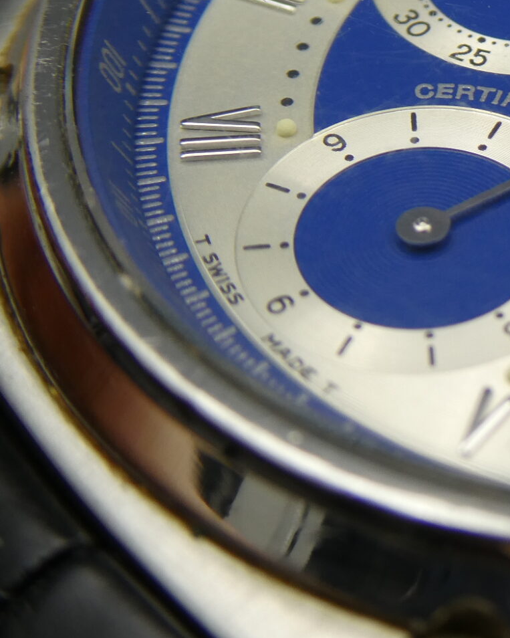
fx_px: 2472
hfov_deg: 11.4
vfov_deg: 14.7
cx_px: 695
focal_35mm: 131
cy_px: 234
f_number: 4.1
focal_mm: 9
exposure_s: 1/100
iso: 80
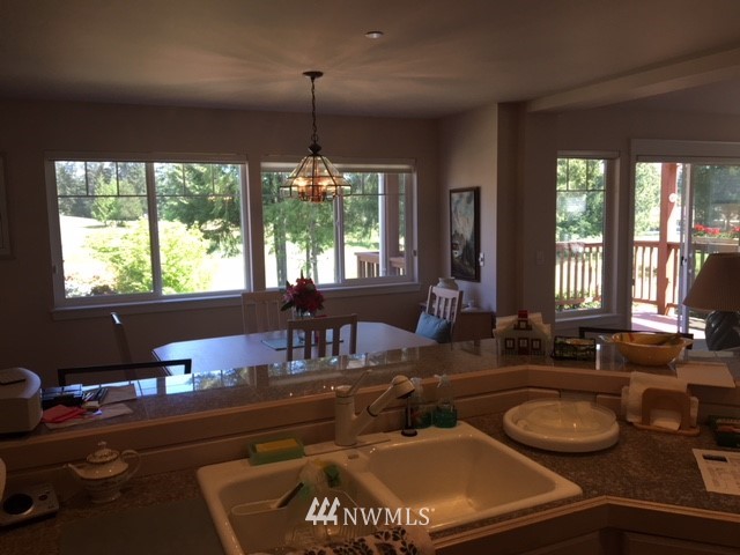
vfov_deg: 48.2
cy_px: 278
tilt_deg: -5.8
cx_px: 370
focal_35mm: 29
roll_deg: +1.2
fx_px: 620
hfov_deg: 61.7
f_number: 2.2
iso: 40
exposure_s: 1/120
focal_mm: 4.15
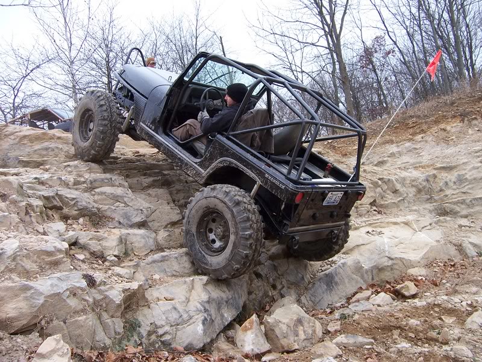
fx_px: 459
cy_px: 181
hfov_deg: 55.4
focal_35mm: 33
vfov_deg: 42.9
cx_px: 241
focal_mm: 5.5
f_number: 3.4
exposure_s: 1/90
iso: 80
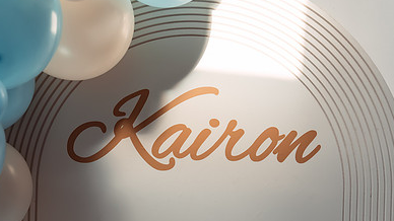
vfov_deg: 25.3
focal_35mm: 47
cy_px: 140
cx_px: 159
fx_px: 491
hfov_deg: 43.5
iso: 800
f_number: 4
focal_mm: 30
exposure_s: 1/320
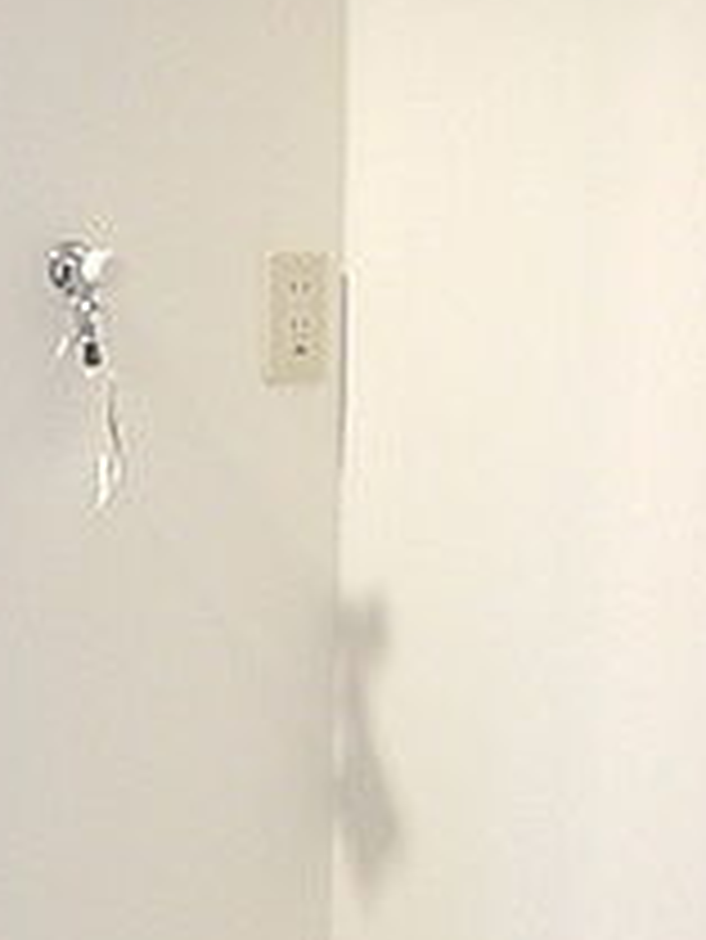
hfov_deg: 21.3
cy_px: 918
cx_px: 301
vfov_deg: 26.8
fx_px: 1874
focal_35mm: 69
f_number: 2.8
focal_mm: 4.3
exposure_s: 1/15
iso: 400
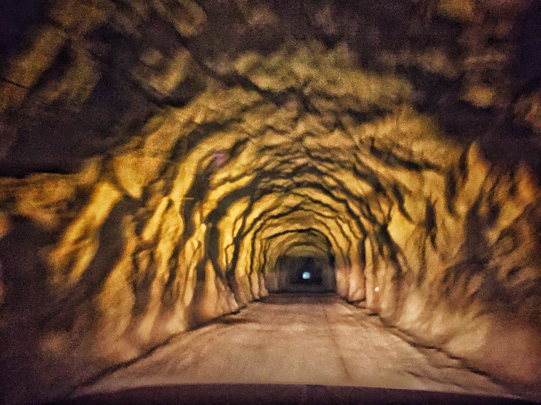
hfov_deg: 61.7
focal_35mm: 29
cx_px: 270
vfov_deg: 48.2
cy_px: 202
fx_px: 453
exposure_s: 1/17
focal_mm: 4.15
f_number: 2.2
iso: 800
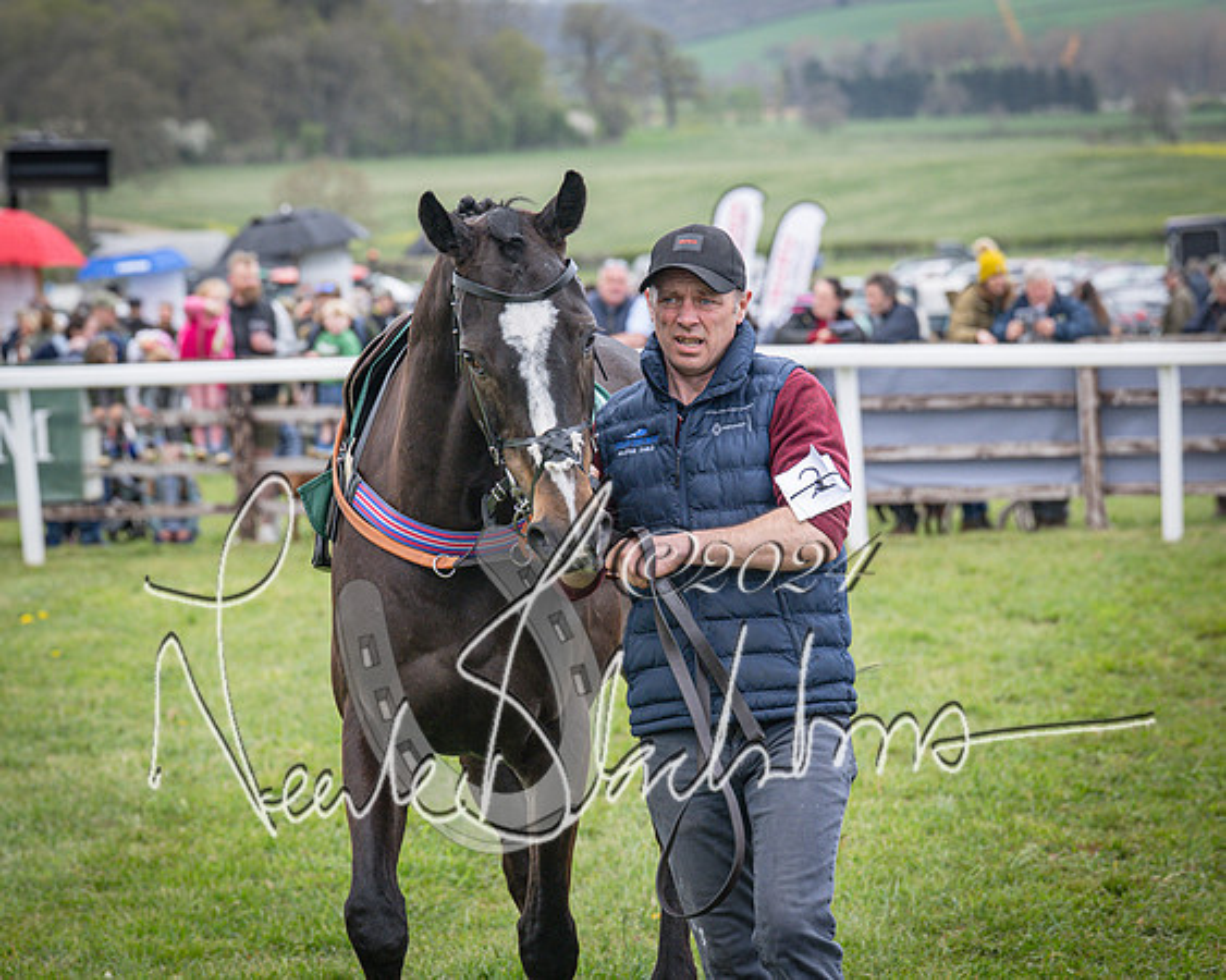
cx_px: 618
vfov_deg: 8.8
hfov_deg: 11.0
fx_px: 6341
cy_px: 500
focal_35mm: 175
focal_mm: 101
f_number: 4.5
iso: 400
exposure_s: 1/1000
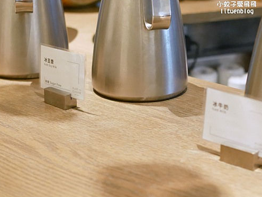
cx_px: 134
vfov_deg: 14.6
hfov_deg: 19.4
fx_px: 765
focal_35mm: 101
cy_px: 47
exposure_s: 1/60
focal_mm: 25
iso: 640
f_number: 1.8
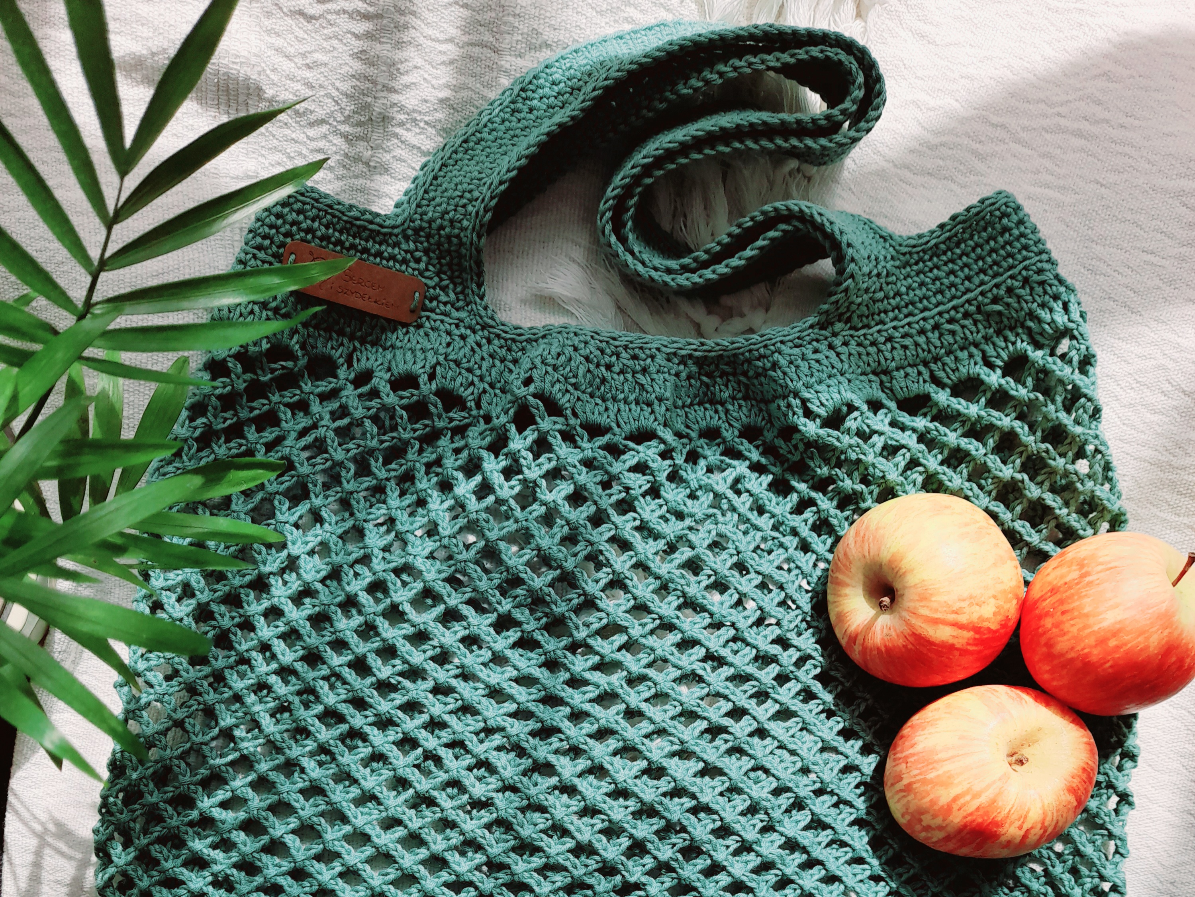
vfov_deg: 54.9
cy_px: 448
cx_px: 598
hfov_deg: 69.4
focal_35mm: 25
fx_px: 863
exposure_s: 1/385
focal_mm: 4.6
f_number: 2
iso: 20
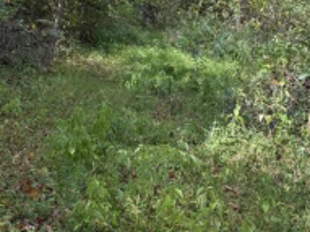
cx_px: 137
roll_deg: -2.7
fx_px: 752
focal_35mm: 84
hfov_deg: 23.3
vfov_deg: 17.5
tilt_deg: -0.6
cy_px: 84
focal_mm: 6.76
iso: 100
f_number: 1.78
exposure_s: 1/627
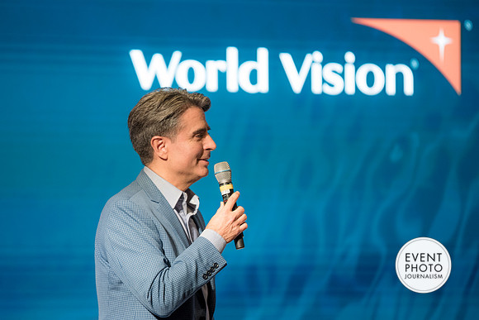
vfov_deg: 6.9
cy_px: 160
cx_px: 240
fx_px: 2662
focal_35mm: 200
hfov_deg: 10.3
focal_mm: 200
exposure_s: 1/125
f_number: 2.8
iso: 1100
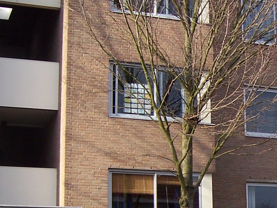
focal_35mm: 98
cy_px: 149
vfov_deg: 15.1
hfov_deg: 19.4
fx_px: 784
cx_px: 284
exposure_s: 1/350
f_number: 3
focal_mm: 6
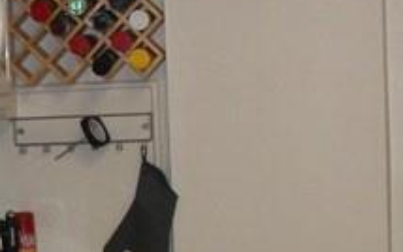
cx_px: 15
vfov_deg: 8.0
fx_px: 1780
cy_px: 333
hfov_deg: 12.8
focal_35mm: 162
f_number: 2.9
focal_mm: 5.7
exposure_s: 1/60
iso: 160
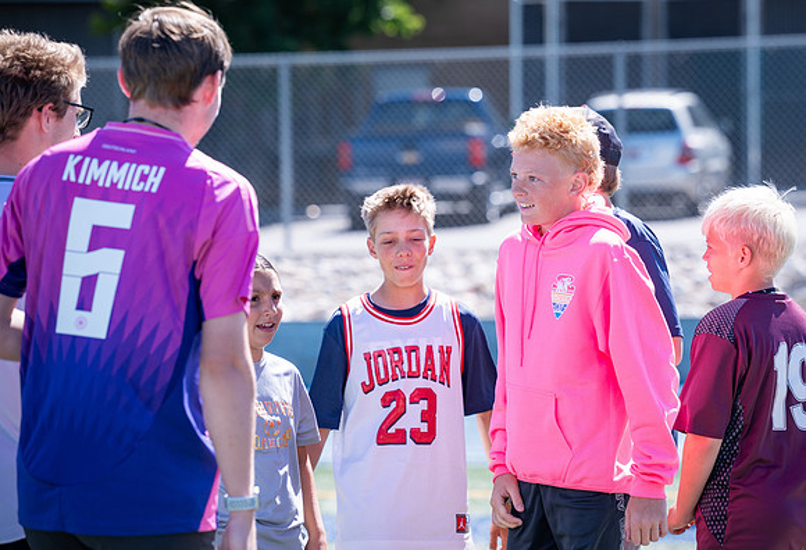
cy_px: 250
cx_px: 482
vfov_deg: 7.9
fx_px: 3995
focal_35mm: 177
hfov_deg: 11.5
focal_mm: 145
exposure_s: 1/640
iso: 100
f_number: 4
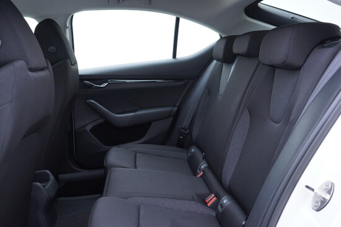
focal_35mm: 36
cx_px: 170
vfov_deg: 36.9
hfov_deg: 53.1
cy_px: 114
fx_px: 341
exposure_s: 1/40
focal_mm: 24
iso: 200
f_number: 2.8
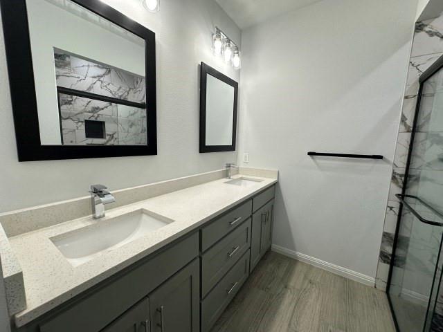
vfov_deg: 85.7
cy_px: 166
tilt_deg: -7.0
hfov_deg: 102.1
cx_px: 222
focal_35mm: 14
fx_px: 179
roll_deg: -0.6
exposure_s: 1/120
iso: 80
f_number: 2.2
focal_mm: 2.22
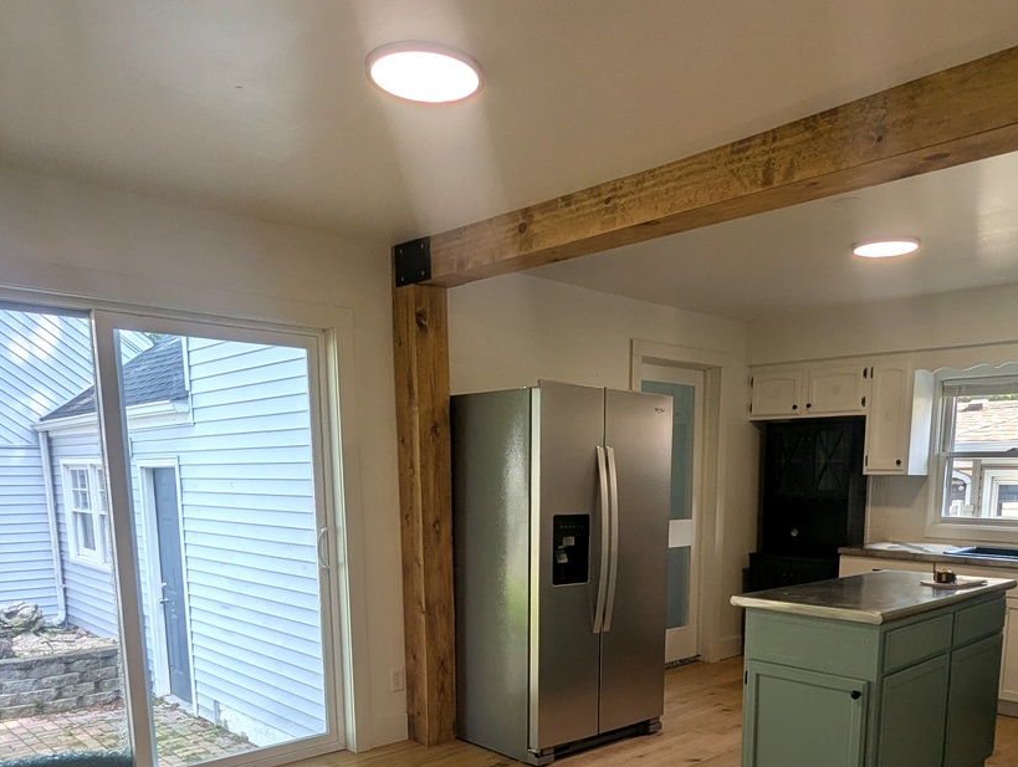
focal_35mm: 28
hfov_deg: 63.0
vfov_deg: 47.0
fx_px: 825
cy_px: 620
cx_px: 590
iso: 47
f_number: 2.2
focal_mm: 2.35
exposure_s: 1/204
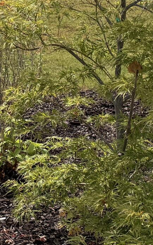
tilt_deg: -5.6
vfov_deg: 18.0
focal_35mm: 110
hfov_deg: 10.8
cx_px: -159
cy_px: -46
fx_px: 734
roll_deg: -1.7
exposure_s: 1/7353
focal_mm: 6.76
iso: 125
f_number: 1.78
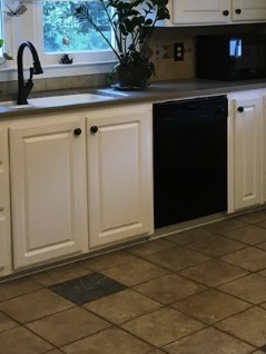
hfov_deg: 20.8
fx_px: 716
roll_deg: +0.6
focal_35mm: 70
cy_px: 98
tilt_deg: -7.4
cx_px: 218
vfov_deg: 27.5
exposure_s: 1/30
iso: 64
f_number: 2.2
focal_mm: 4.15
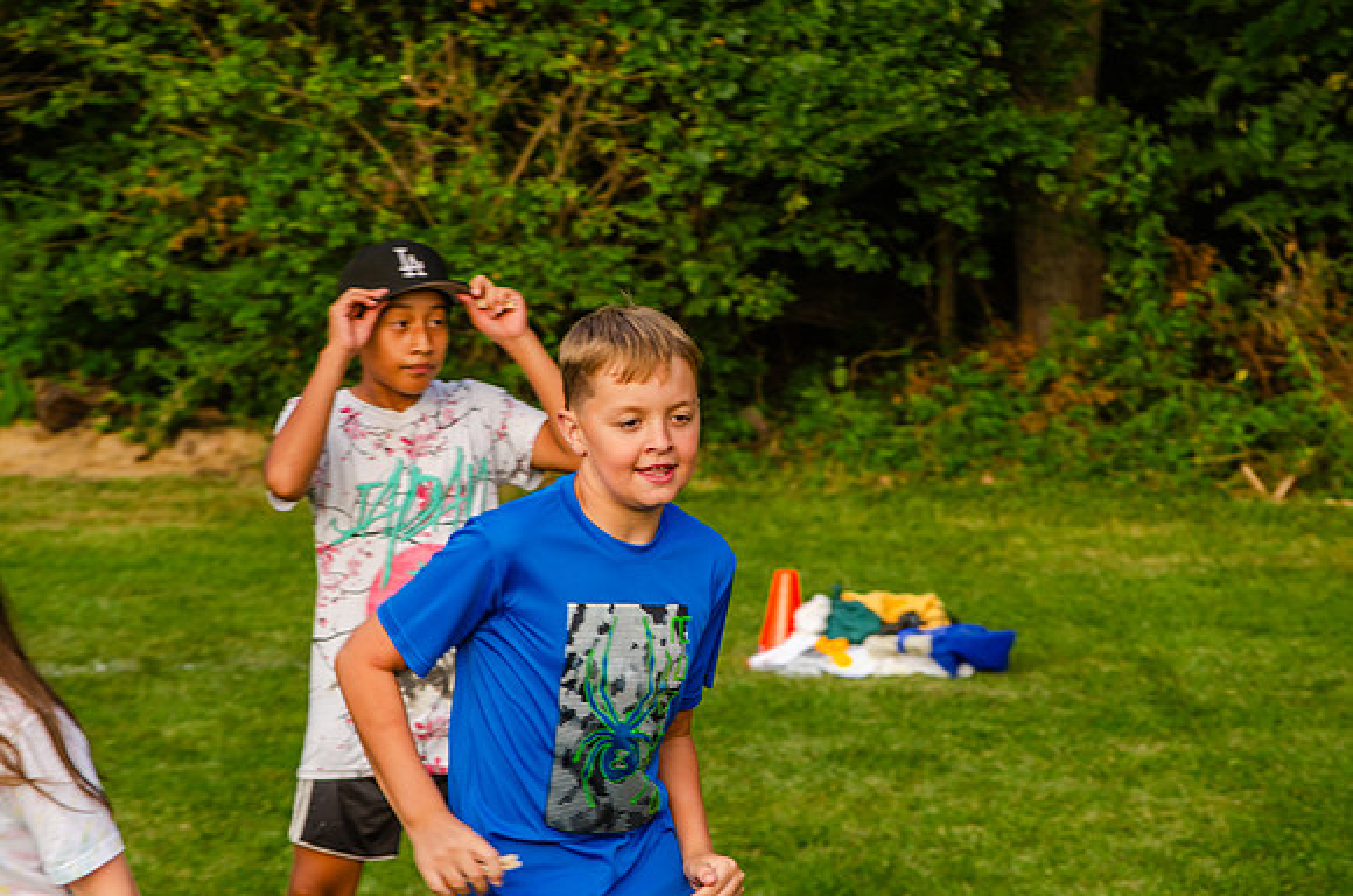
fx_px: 5906
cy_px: 448
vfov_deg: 8.7
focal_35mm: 158
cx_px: 676
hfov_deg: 13.1
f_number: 8
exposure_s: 1/250
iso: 200
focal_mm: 105
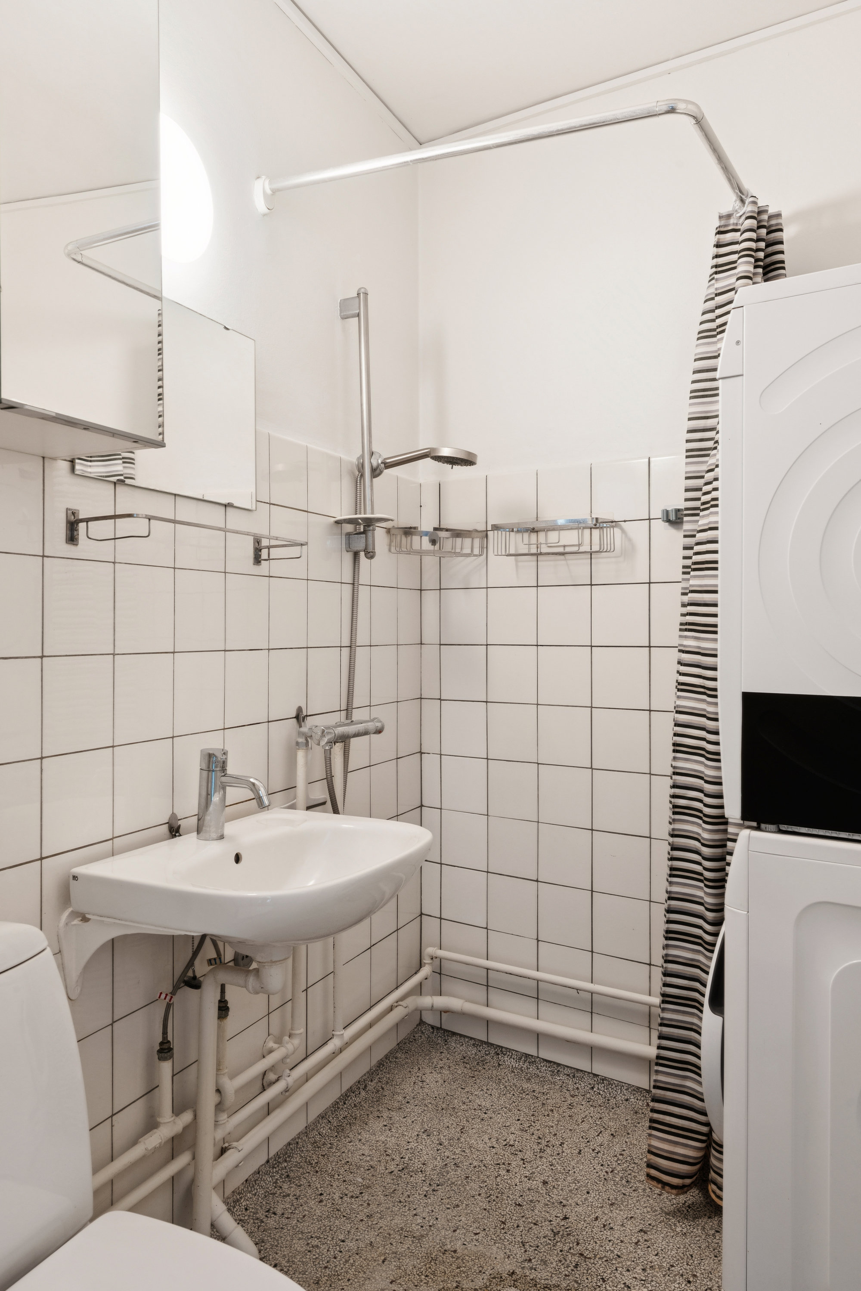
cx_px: 430
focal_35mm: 26
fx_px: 933
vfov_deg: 69.4
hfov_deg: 49.6
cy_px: 646
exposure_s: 1/8
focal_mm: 26
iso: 800
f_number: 11
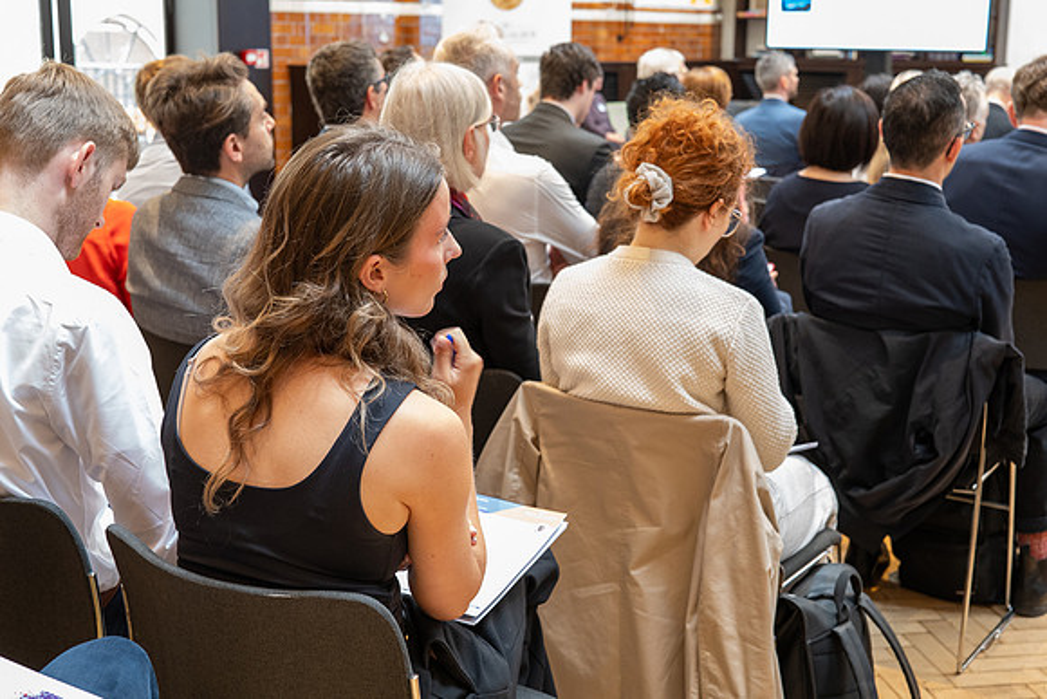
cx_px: 524
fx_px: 1454
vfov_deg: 27.0
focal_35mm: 50
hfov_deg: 39.6
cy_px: 350
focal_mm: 50
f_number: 6.3
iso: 3200
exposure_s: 1/15
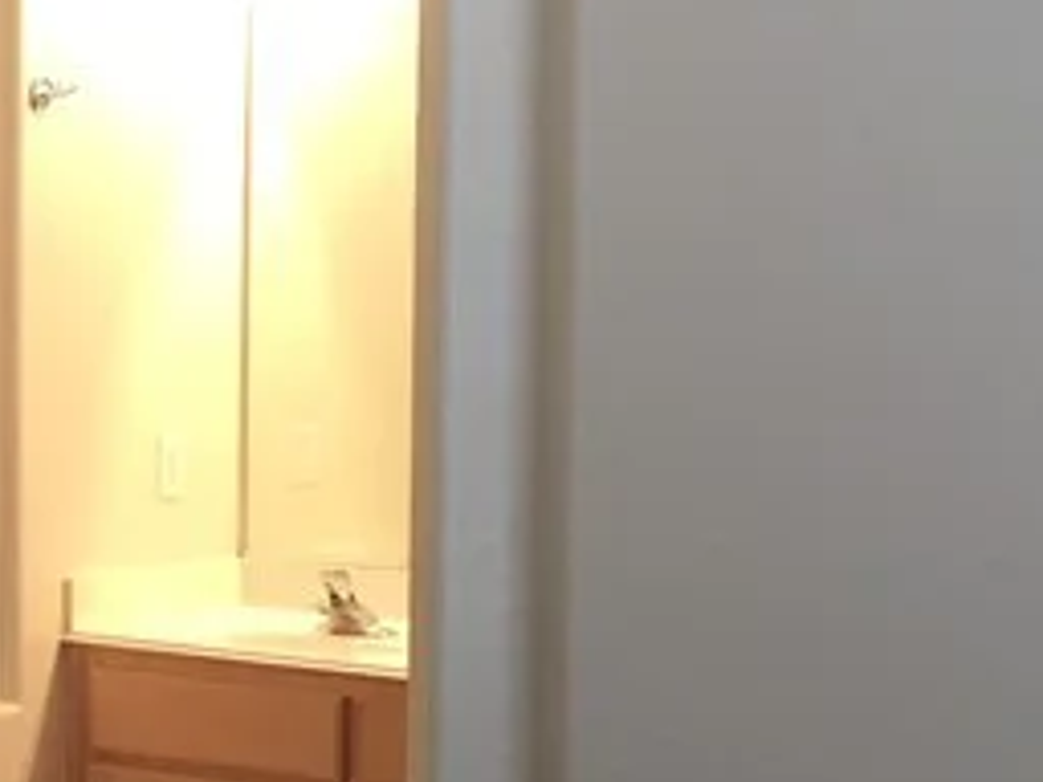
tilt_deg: -4.0
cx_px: -676
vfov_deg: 12.8
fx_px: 3495
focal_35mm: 116
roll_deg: +0.2
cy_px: 485
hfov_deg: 15.2
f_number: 2.2
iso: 40
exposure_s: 1/30
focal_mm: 4.15
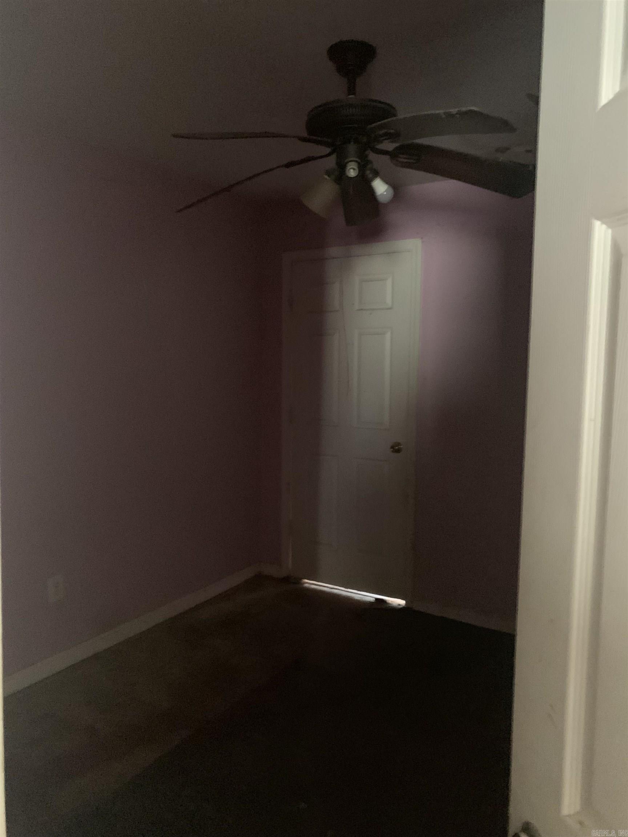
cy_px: 418
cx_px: 314
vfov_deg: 67.3
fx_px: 629
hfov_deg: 53.1
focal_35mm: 26
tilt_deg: -4.3
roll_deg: -0.3
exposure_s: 1/15
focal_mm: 4.25
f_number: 1.8
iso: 1600
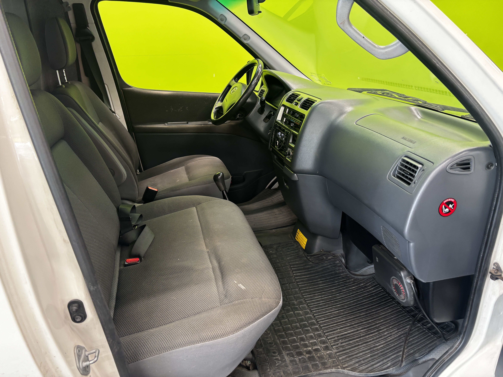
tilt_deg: -22.4
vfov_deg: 53.1
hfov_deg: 67.3
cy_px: 188
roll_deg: +1.2
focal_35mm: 26
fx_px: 378
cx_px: 252
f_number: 1.6
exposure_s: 1/50
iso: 100
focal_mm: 5.96
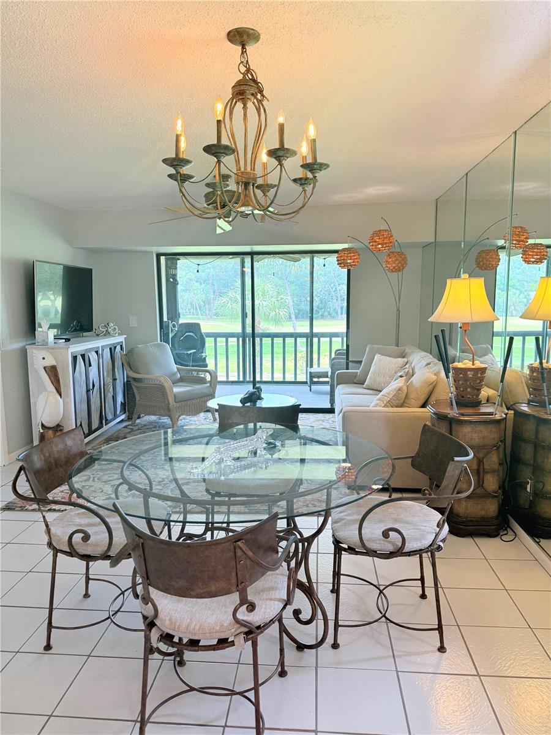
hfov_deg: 56.8
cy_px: 368
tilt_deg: -7.5
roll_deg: +0.9
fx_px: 509
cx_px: 276
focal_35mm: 24
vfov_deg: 71.6
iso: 160
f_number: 1.78
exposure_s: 1/228
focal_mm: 6.76
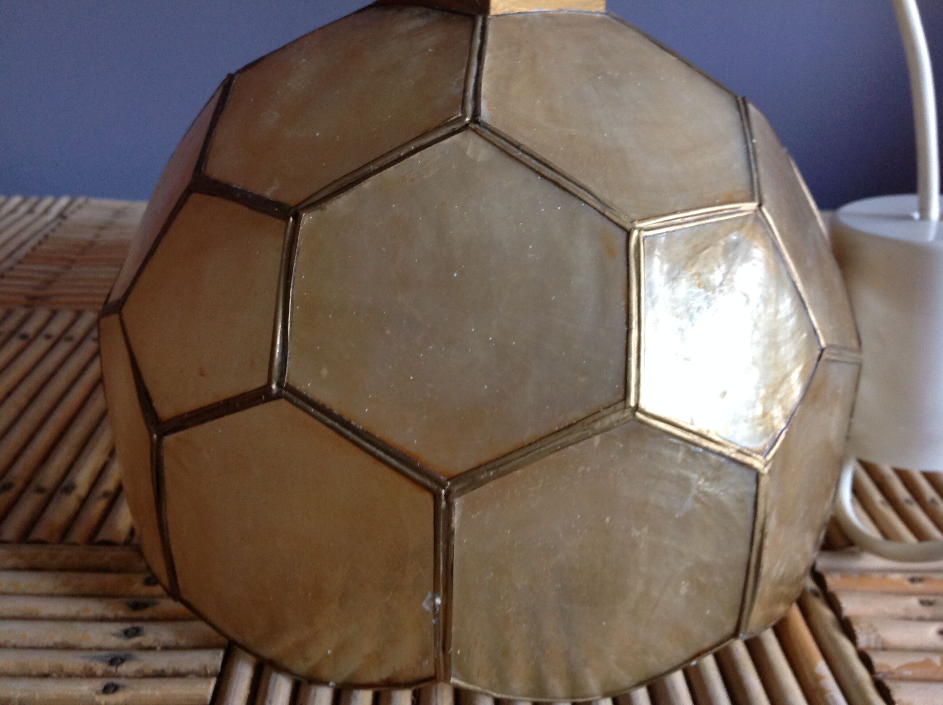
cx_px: 472
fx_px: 952
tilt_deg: -25.1
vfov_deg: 40.6
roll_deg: -2.4
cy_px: 352
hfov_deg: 52.7
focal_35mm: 35
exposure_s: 1/15
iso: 160
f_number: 2.4
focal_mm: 4.28
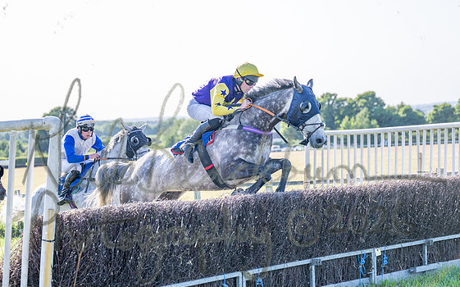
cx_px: 230
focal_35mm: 86
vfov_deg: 15.2
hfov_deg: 24.1
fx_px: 1078
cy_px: 140
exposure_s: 1/2000
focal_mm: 70
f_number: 2.8
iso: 200
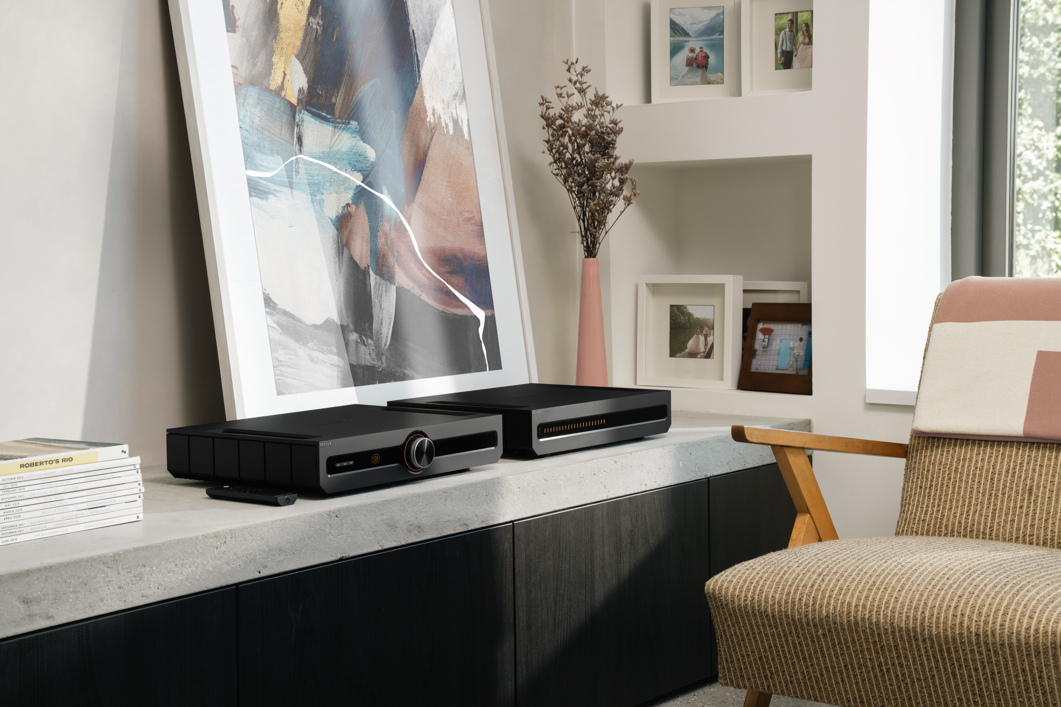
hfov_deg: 33.9
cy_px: 354
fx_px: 1739
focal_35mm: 59
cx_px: 530
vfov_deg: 23.0
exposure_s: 1/15
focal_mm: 59
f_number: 10
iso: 640
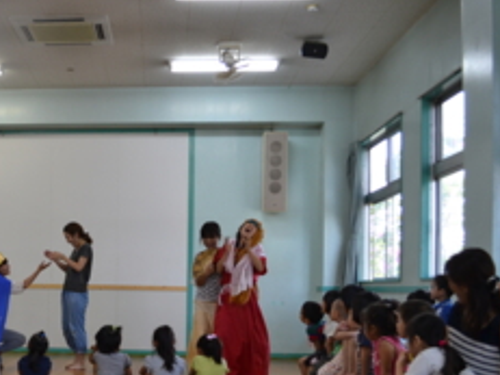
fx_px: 794
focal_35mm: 55
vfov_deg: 26.2
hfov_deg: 33.5
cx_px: 71
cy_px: 285
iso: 400
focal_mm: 22
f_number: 4.5
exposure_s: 1/80
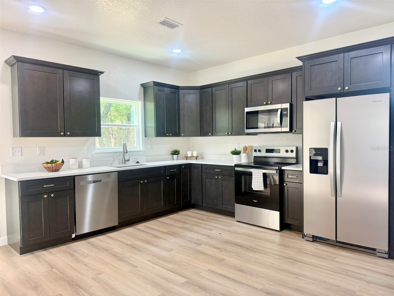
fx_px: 273
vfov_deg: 56.8
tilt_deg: -1.8
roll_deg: +0.2
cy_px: 148
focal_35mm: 24
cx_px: 197
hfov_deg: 71.6
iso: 200
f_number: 1.78
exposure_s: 1/120
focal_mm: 6.76
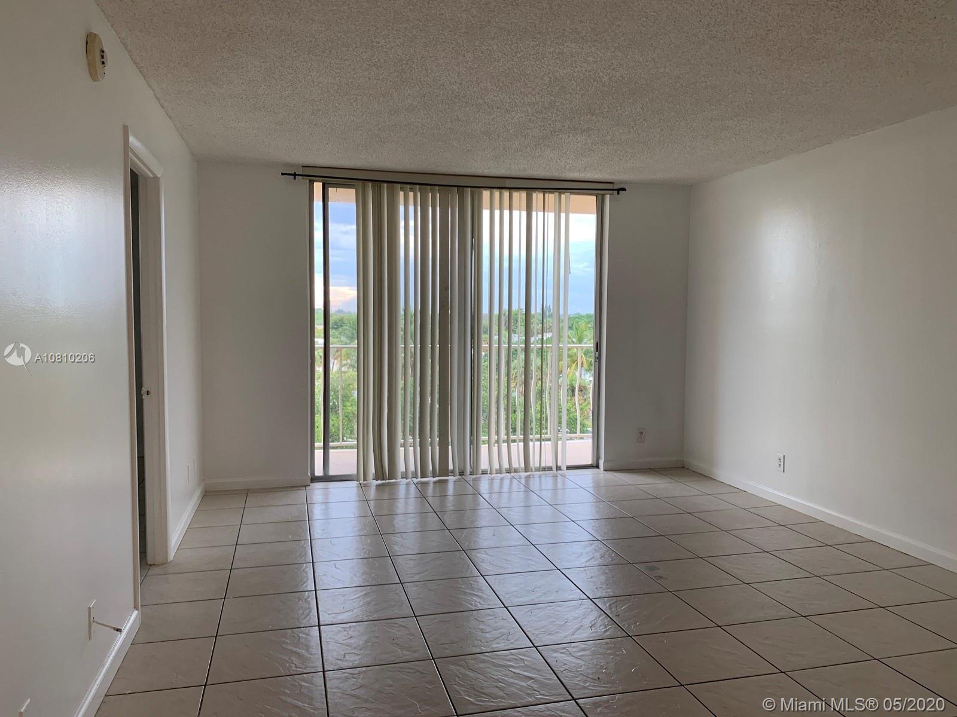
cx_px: 478
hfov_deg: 67.3
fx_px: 719
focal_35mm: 26
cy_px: 358
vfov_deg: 53.1
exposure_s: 1/120
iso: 80
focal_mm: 4.25
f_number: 1.8
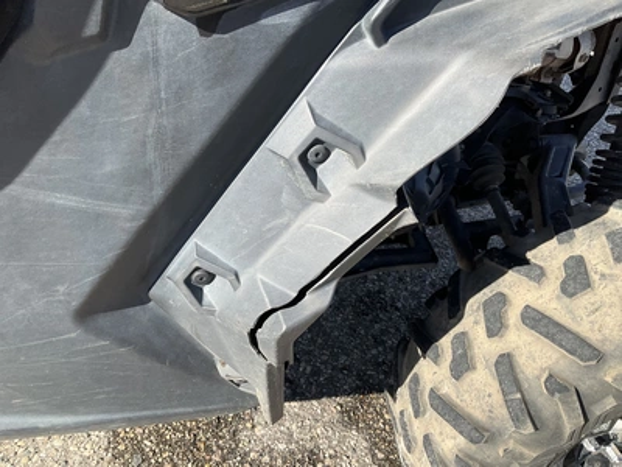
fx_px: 521
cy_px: 234
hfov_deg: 61.7
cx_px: 311
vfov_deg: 48.2
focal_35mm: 29
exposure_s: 1/719
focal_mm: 3
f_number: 1.8
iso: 25
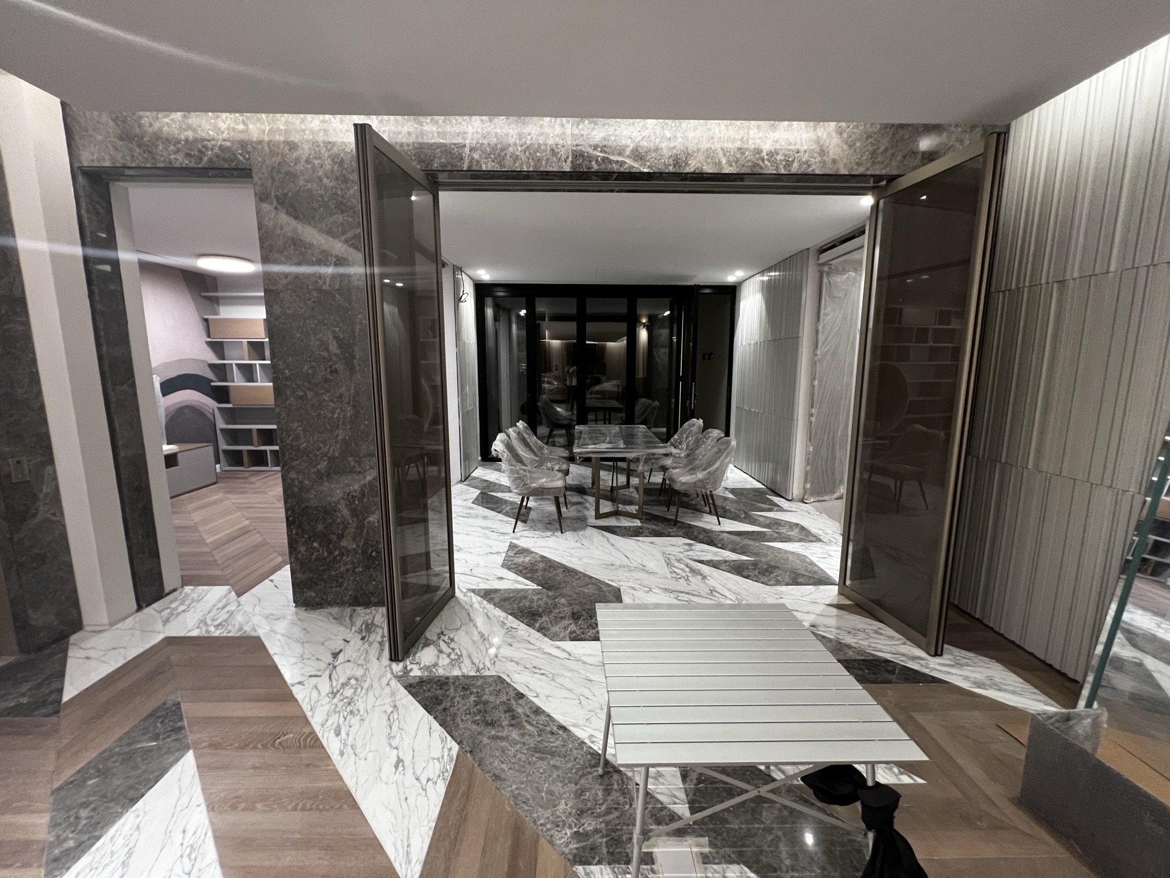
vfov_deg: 89.9
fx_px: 439
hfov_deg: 106.2
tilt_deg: -9.0
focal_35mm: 13
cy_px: 439
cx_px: 585
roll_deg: -0.5
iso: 250
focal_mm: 1.57
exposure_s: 1/60
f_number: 1.8
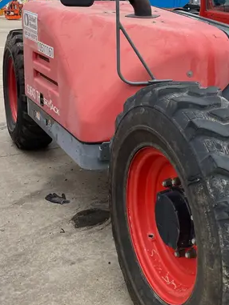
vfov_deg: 37.0
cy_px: 65
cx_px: 213
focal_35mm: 50
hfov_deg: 27.9
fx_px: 441
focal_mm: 4.2
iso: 32
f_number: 1.6
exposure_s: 1/2353
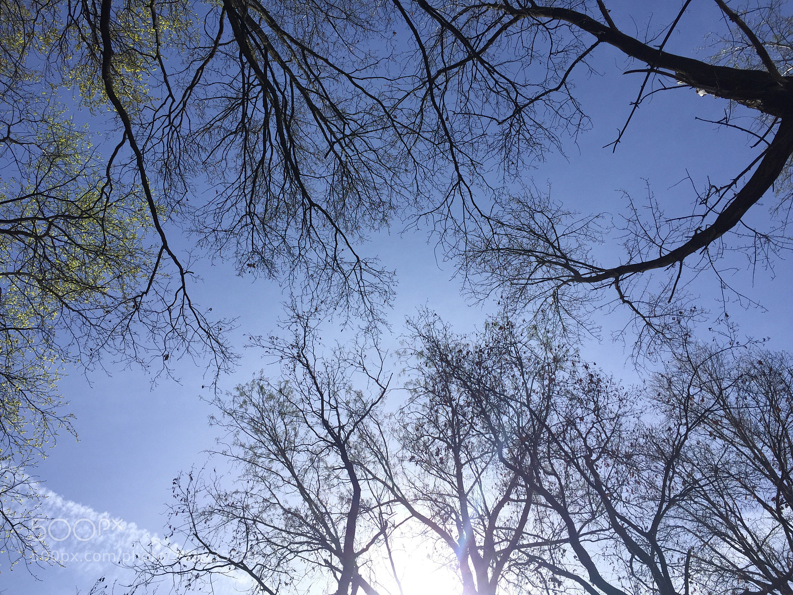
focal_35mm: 29
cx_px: 396
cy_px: 298
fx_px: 664
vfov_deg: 48.2
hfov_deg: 61.7
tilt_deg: +77.9
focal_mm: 4.15
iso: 32
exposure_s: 1/2825
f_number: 2.2
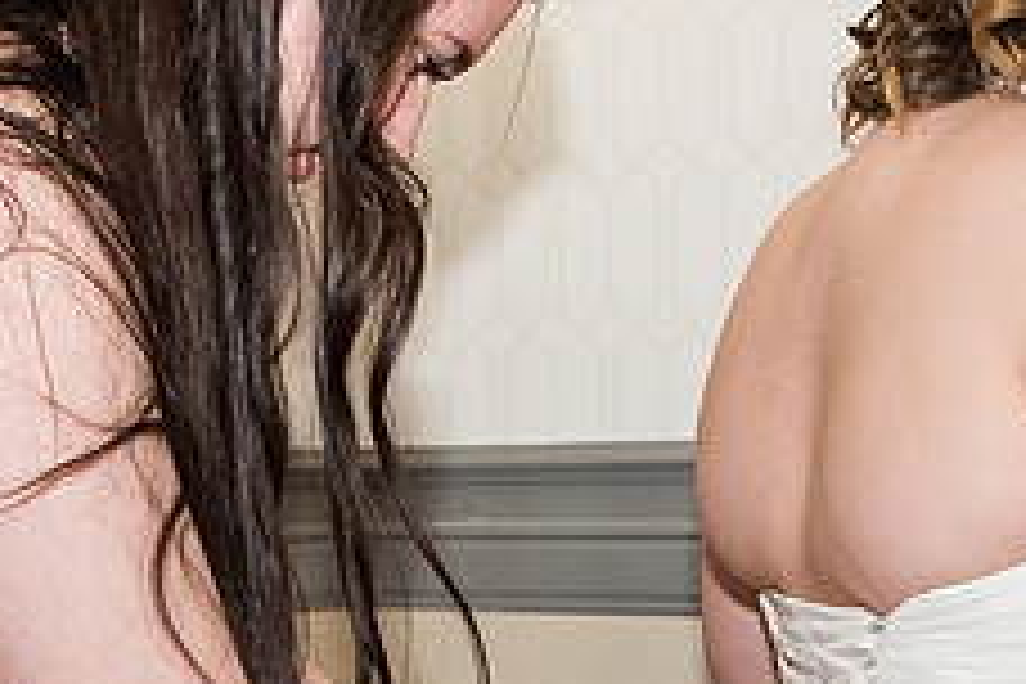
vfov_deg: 13.4
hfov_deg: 20.4
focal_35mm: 100
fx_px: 2850
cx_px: 549
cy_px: 797
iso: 320
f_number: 3.2
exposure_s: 1/160
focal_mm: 24
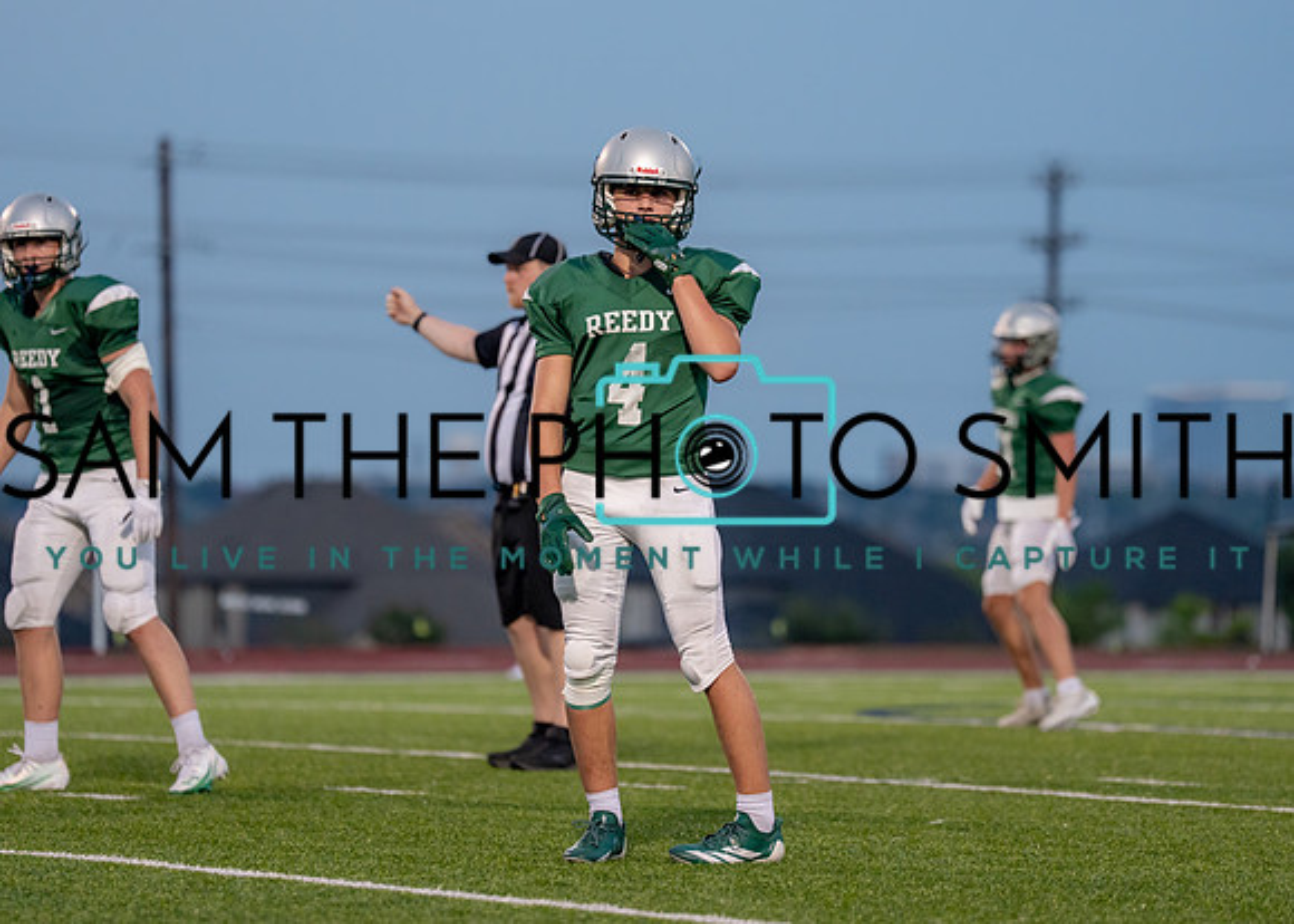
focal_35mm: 198
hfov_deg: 10.1
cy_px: 412
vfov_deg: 7.3
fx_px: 7288
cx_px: 628
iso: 800
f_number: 2.8
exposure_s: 1/1000
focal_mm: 151
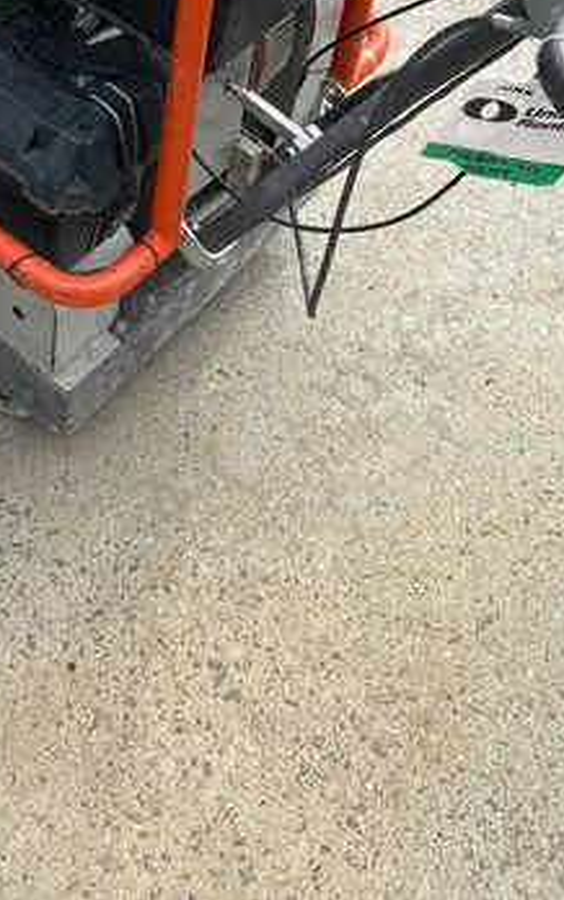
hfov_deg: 22.3
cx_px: 186
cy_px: -45
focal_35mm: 58
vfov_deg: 31.8
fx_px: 1424
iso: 50
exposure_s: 1/1621
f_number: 1.5
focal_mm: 5.7
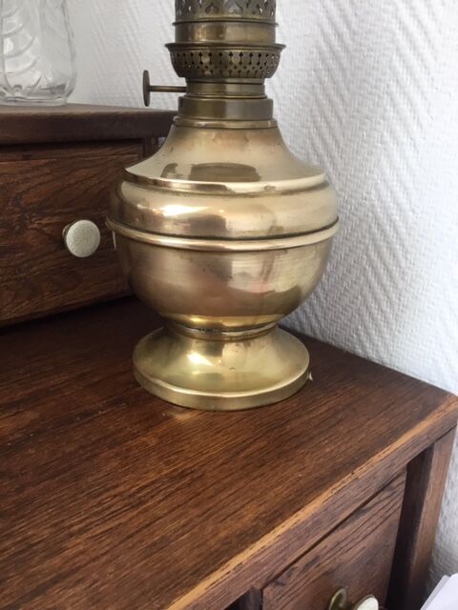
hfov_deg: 45.4
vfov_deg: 58.4
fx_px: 547
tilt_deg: -22.2
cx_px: 229
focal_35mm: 31
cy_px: 305
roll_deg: -0.3
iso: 64
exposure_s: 1/33
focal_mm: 3.3
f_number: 2.4
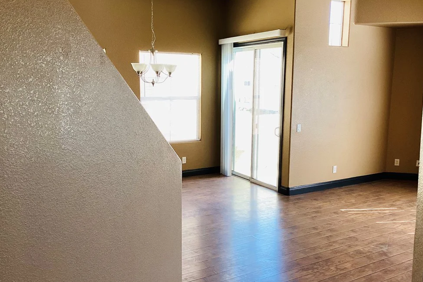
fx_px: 399
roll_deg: -0.8
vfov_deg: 38.9
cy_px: 135
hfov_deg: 55.8
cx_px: 215
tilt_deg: -7.9
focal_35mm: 34
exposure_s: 1/120
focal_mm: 3.3
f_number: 2.4
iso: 80
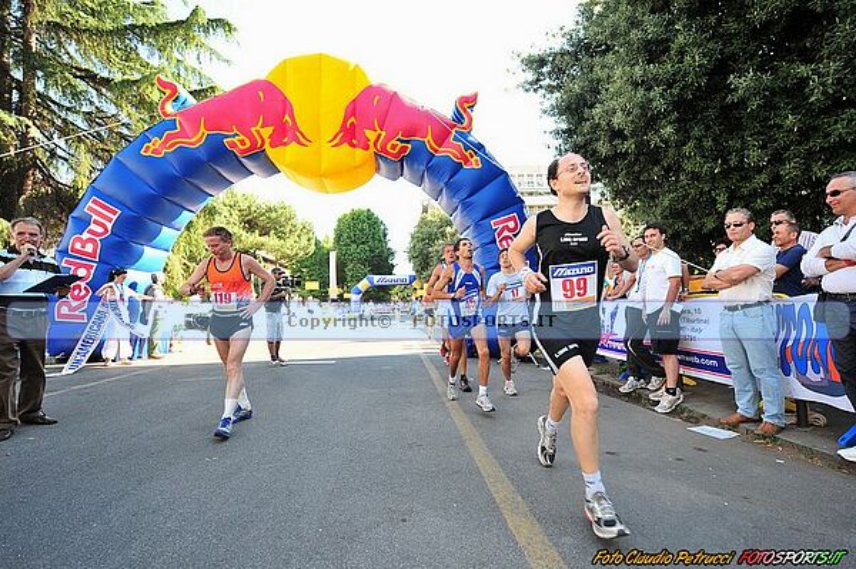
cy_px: 284
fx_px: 404
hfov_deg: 93.3
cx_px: 428
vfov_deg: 70.3
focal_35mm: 17
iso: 400
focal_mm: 17
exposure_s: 1/400
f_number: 3.5
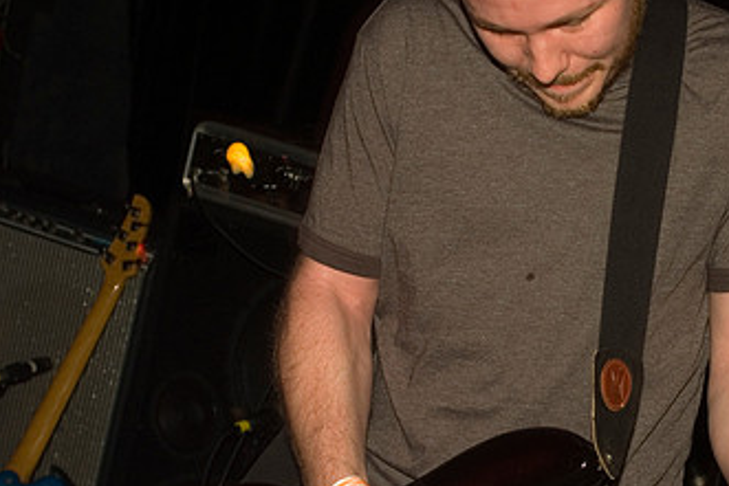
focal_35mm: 92
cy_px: 229
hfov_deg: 21.9
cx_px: 586
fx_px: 1861
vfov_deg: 14.9
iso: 400
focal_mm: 35
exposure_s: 1/13
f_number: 5
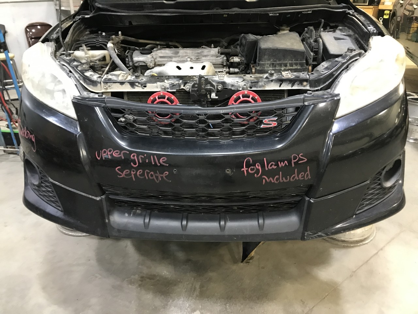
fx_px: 338
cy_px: 157
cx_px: 209
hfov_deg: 63.4
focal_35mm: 28
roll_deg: +1.1
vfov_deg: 49.7
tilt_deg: -27.0
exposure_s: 1/13
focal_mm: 3.99
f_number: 1.8
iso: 100
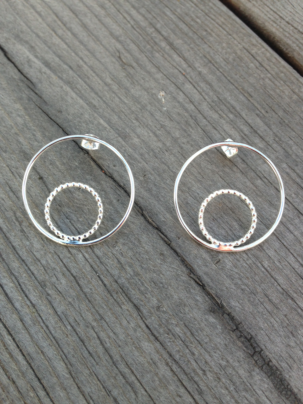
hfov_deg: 42.9
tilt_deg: -63.8
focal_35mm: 33
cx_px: 152
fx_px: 385
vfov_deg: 55.4
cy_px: 202
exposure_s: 1/266
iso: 50
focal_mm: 4.12
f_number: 2.4
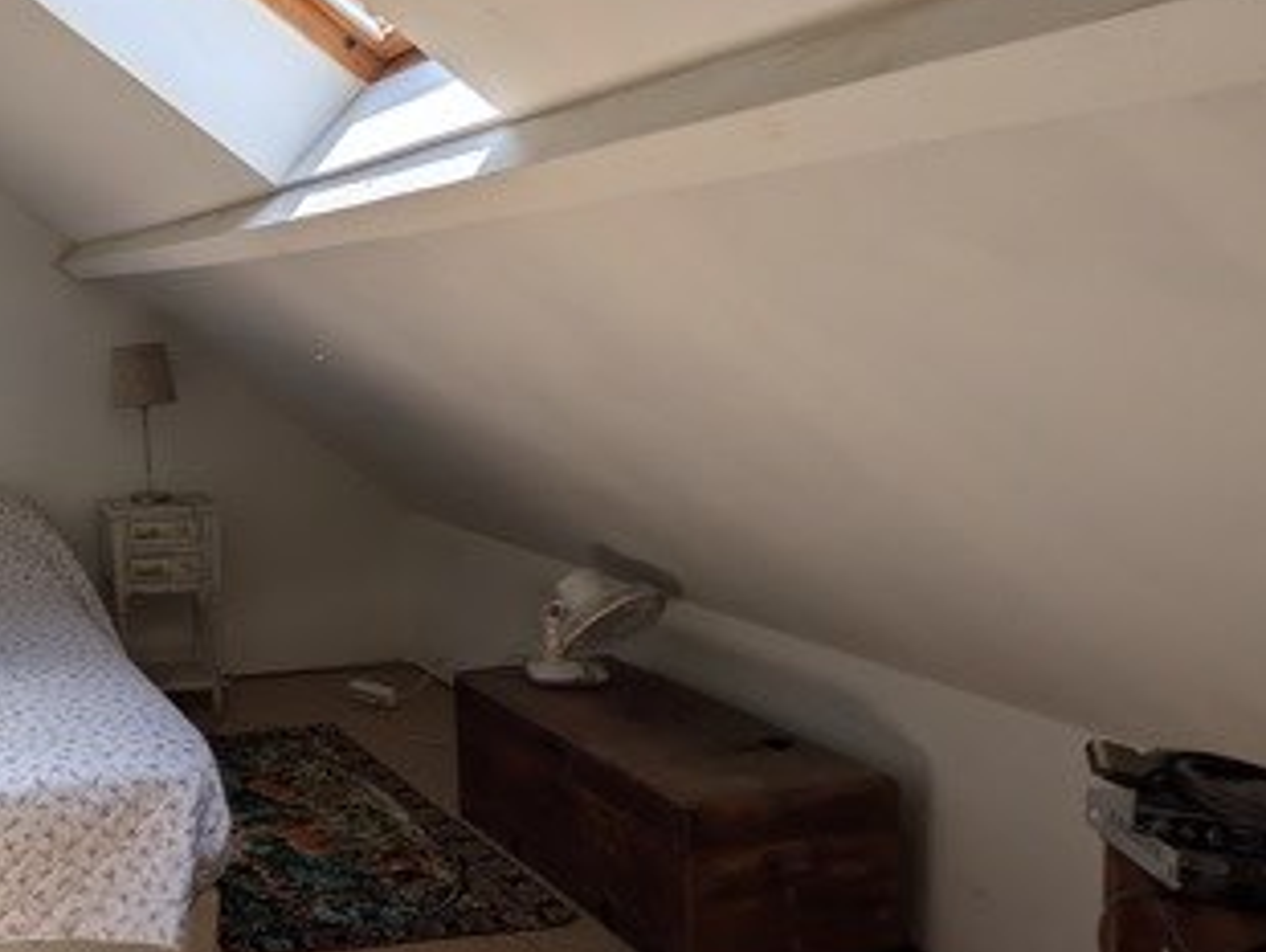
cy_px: 449
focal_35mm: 31
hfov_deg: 43.9
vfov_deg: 45.5
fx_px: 1135
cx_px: -147
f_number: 1.7
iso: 54
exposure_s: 1/960
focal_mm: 2.02
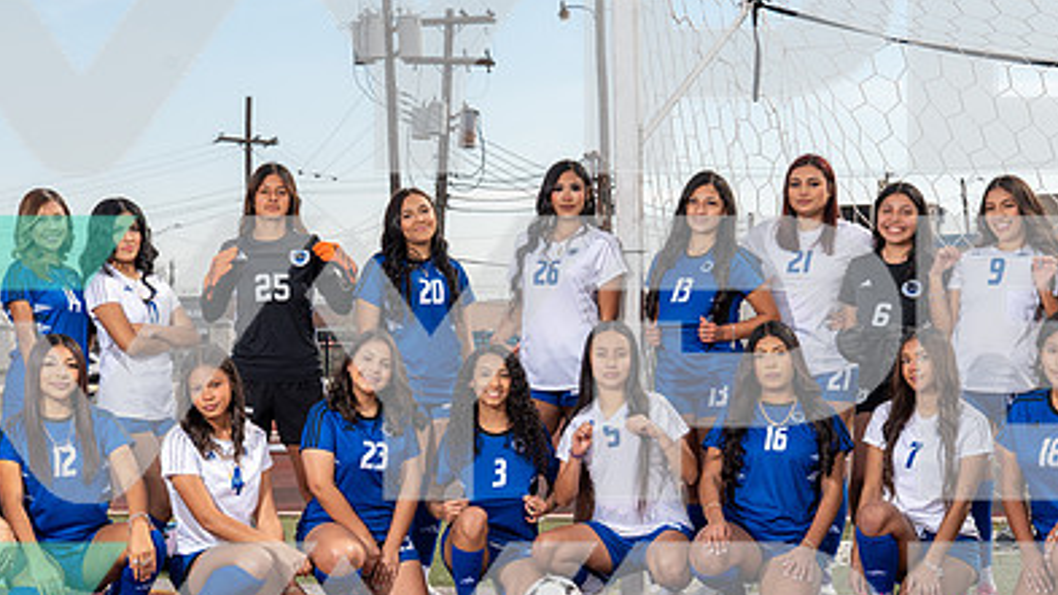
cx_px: 541
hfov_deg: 25.0
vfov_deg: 14.2
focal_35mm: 85
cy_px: 359
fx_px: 2384
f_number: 9
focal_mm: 55
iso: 100
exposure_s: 1/200
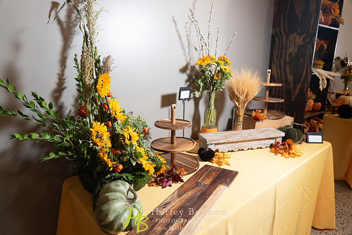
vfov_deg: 53.2
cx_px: 176
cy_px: 118
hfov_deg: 73.7
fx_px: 235
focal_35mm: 24
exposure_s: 1/125
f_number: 4
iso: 3200
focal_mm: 24
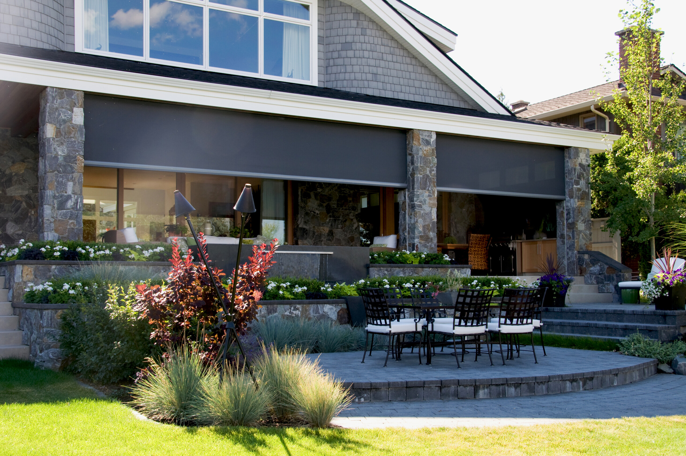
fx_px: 828
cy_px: 228
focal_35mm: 44
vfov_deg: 30.8
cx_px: 343
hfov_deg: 45.0
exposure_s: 1/125
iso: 200
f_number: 9
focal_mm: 29
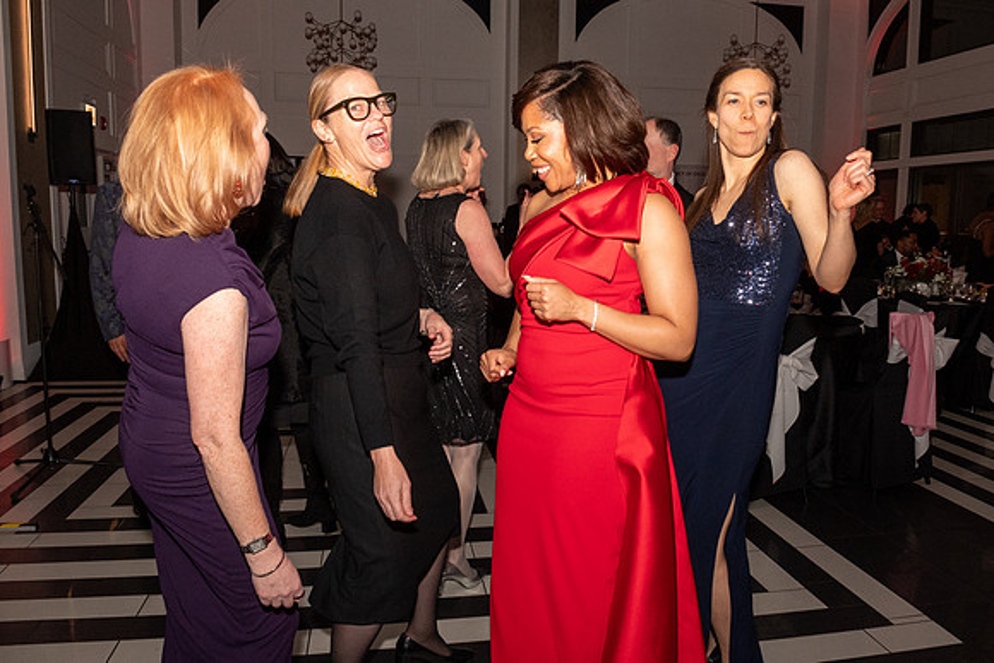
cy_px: 332
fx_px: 746
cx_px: 497
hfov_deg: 67.4
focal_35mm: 27
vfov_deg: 48.0
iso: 2000
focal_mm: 18
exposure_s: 1/80
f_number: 8
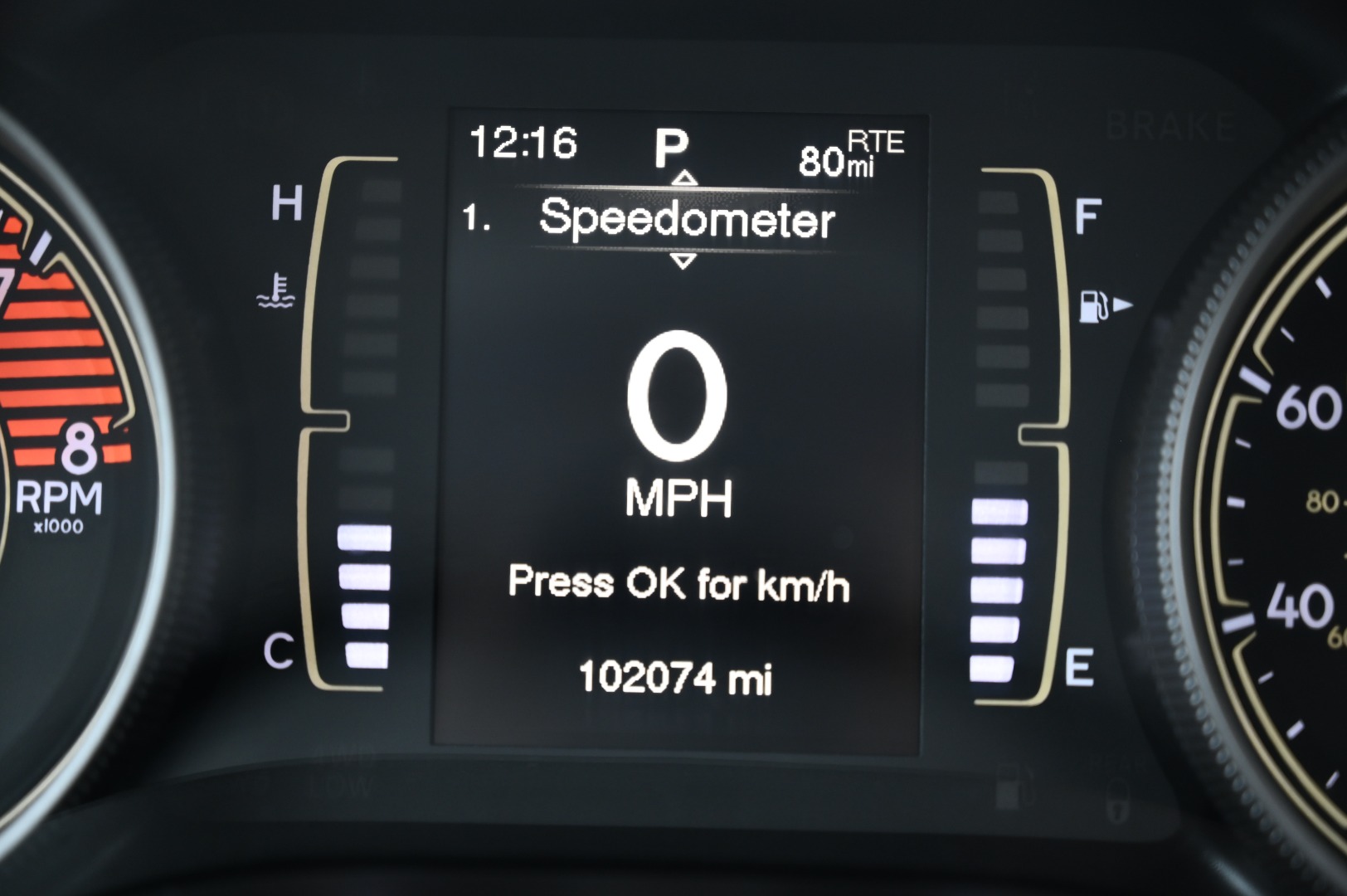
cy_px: 448
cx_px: 674
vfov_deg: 19.4
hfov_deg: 28.9
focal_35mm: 70
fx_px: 2617
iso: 1000
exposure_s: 1/125
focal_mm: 70
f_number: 4
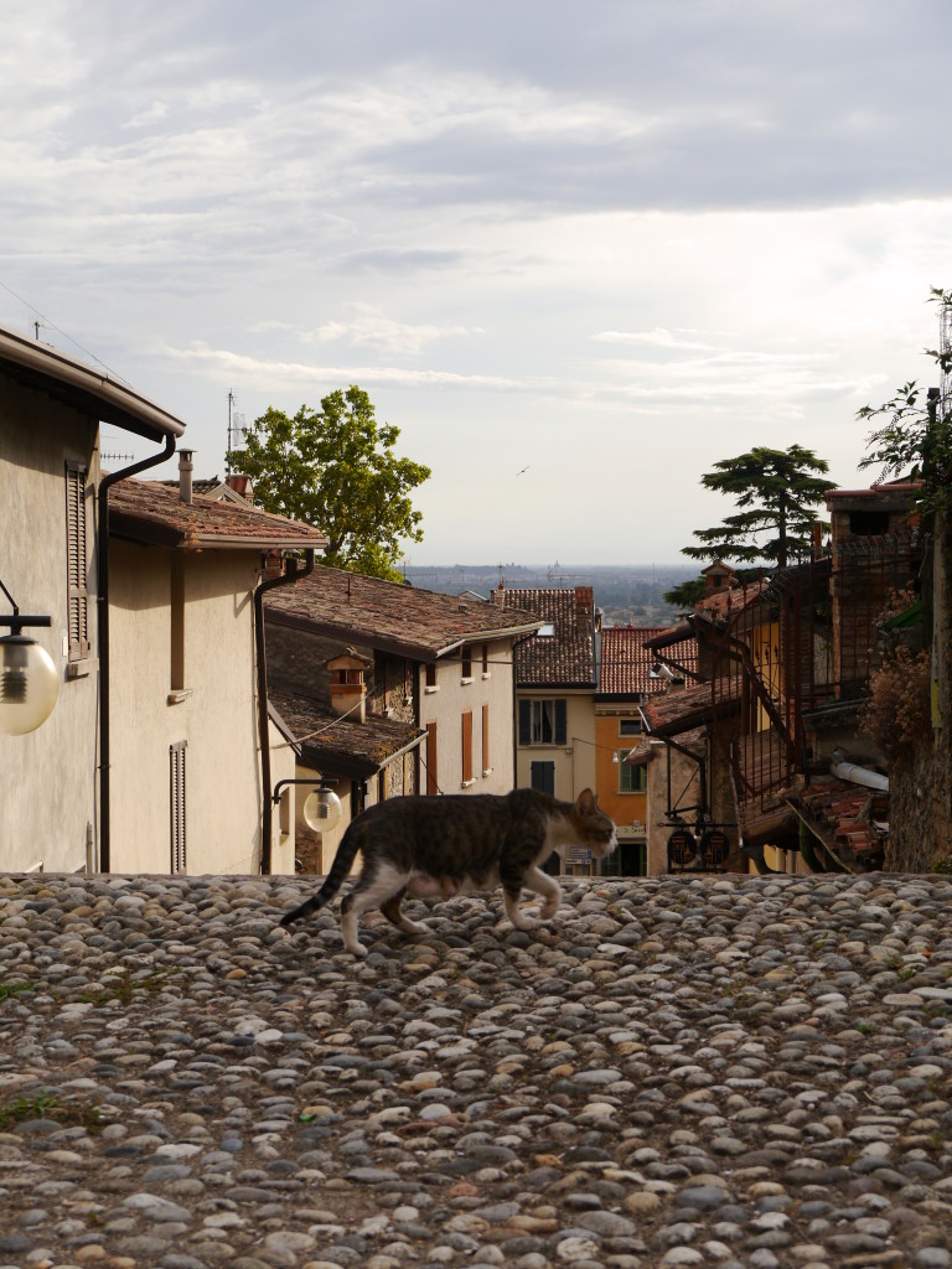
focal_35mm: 72
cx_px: 476
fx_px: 2640
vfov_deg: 27.0
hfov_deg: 20.4
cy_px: 634
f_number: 8
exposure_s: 1/250
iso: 160
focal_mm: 36
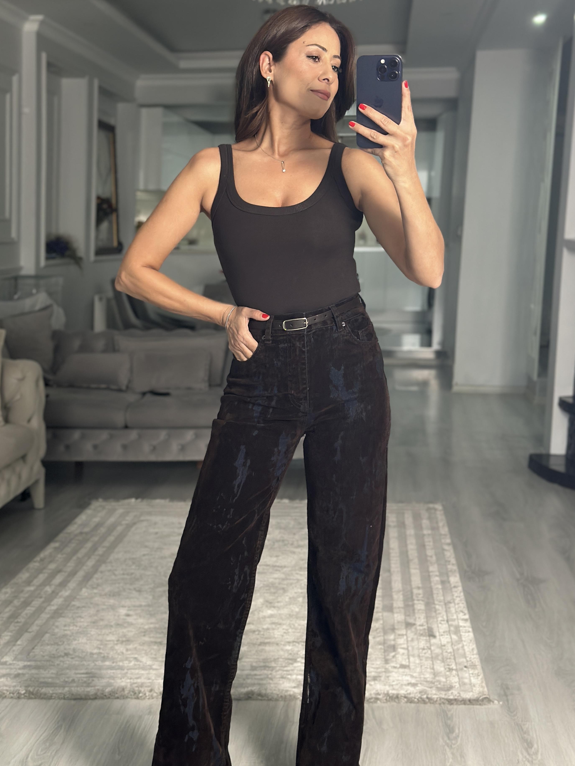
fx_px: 1174
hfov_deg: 27.5
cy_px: 349
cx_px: 273
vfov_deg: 36.1
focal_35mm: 53
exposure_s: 1/50
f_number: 1.78
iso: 200
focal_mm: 6.86
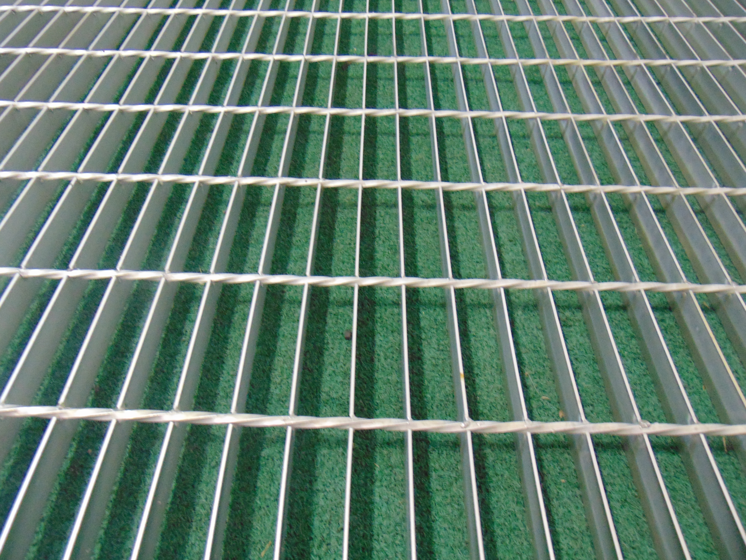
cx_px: 373
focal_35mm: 27
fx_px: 582
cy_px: 280
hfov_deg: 65.3
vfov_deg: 51.4
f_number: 3
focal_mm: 4.9
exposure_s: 1/13
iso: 400
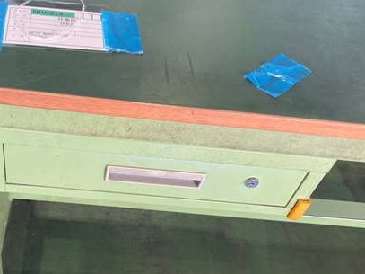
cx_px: 109
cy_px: 175
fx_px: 464
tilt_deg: -47.5
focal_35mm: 44
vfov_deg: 32.7
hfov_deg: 42.1
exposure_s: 1/94
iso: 80
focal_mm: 3.99
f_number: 1.8
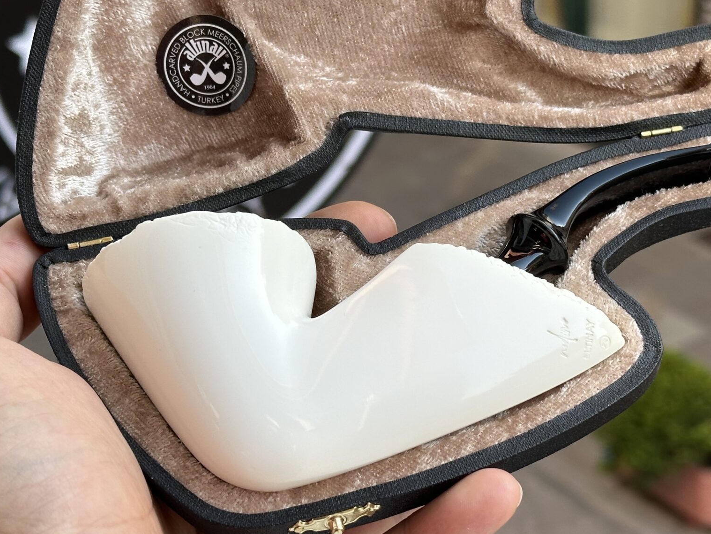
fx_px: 1664
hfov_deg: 24.1
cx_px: 400
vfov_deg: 18.2
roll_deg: +3.5
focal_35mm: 81
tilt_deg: -25.2
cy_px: 216
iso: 64
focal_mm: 6.86
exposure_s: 1/489
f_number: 1.78
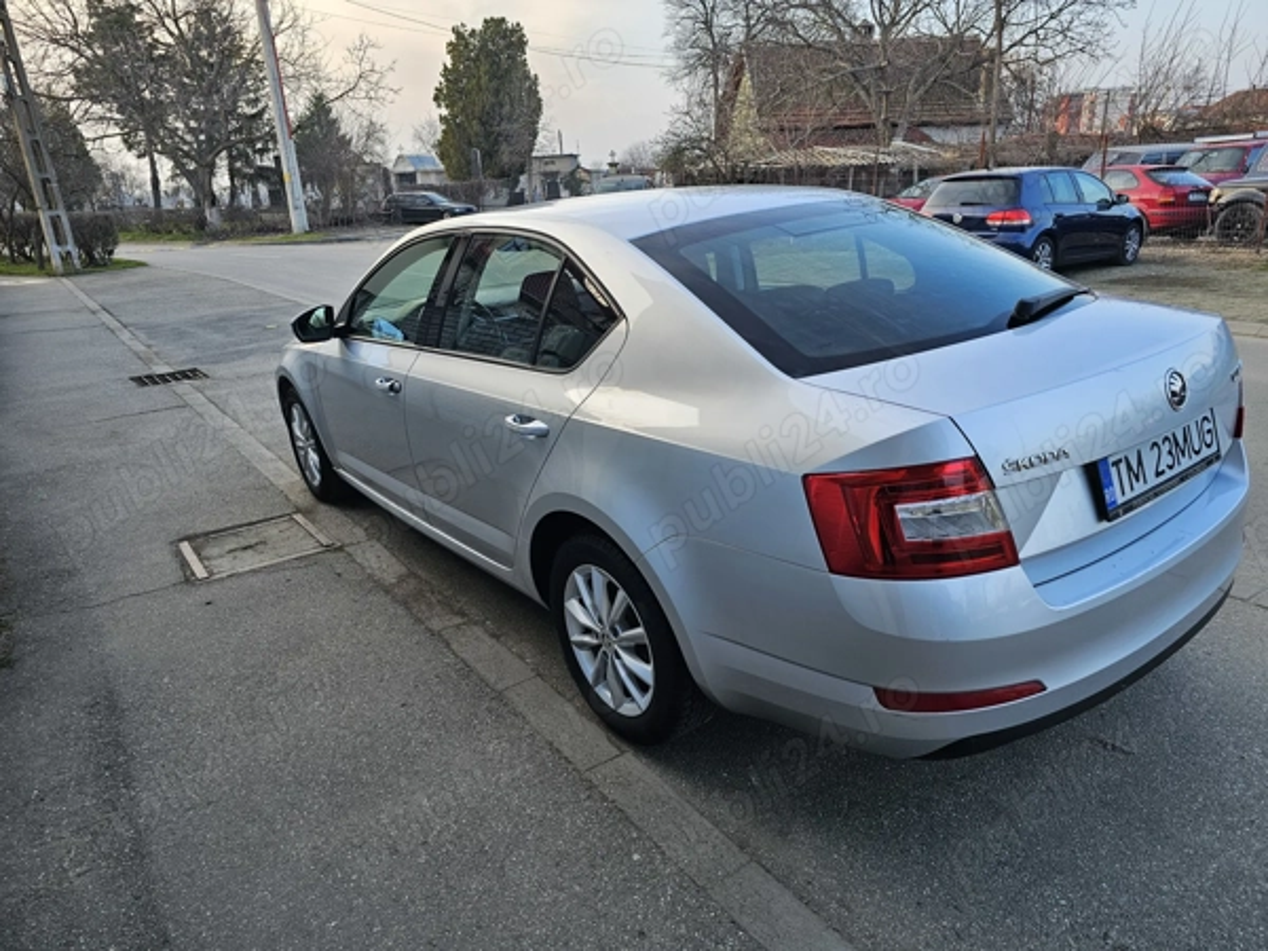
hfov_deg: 73.9
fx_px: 843
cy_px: 476
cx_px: 634
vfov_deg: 58.9
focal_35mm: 23
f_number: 1.7
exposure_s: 1/100
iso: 40
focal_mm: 6.3
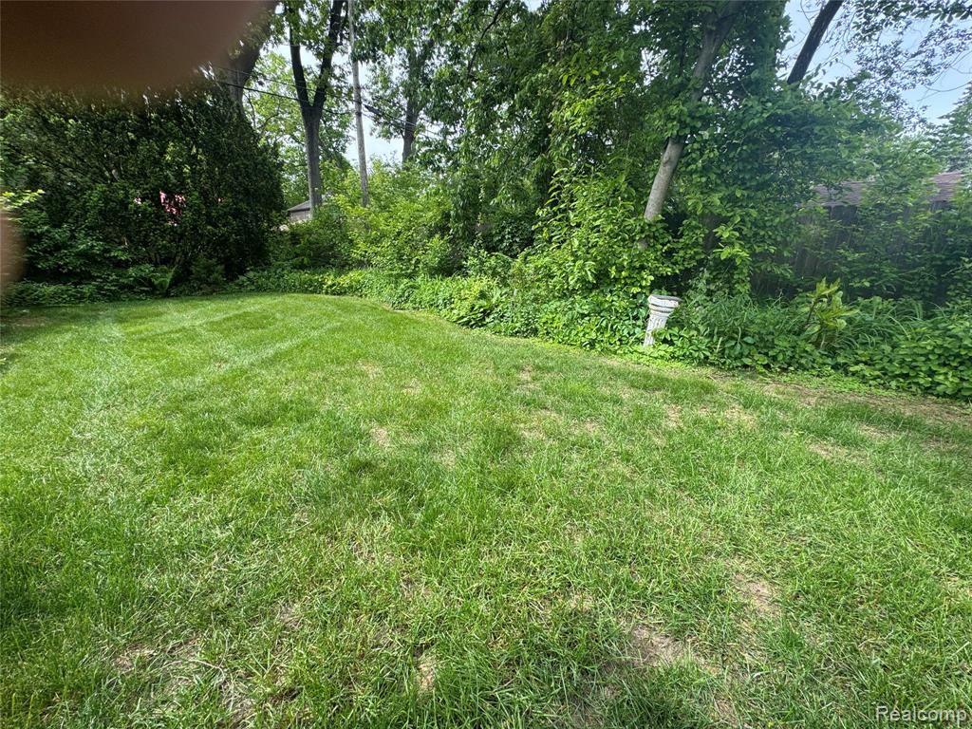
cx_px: 486
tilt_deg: -15.1
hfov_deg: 102.1
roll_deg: -2.0
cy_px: 364
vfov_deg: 85.7
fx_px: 393
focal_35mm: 14
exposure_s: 1/308
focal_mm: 2.22
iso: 40
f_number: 2.2
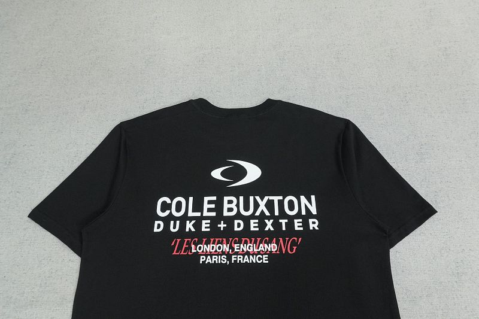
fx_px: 319
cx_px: 240
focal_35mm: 24
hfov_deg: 73.8
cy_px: 160
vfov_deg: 53.1
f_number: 8
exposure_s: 1/160
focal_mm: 16
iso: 1000
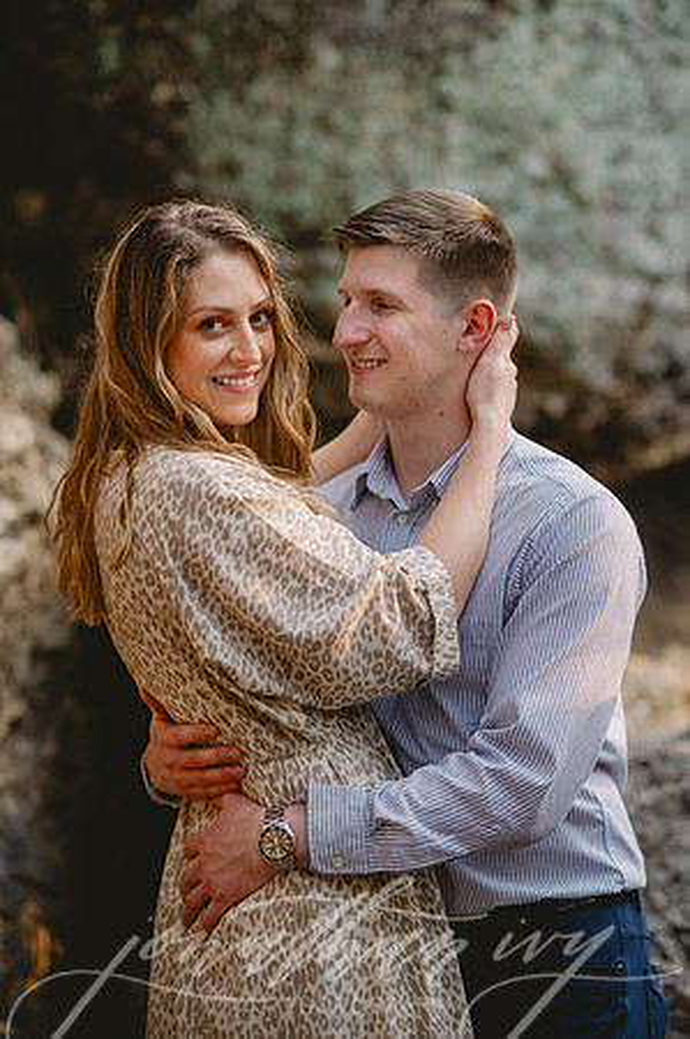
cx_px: 345
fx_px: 2449
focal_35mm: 85
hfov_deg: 16.0
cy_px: 520
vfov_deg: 23.9
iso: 100
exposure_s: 1/400
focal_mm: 85
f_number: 2
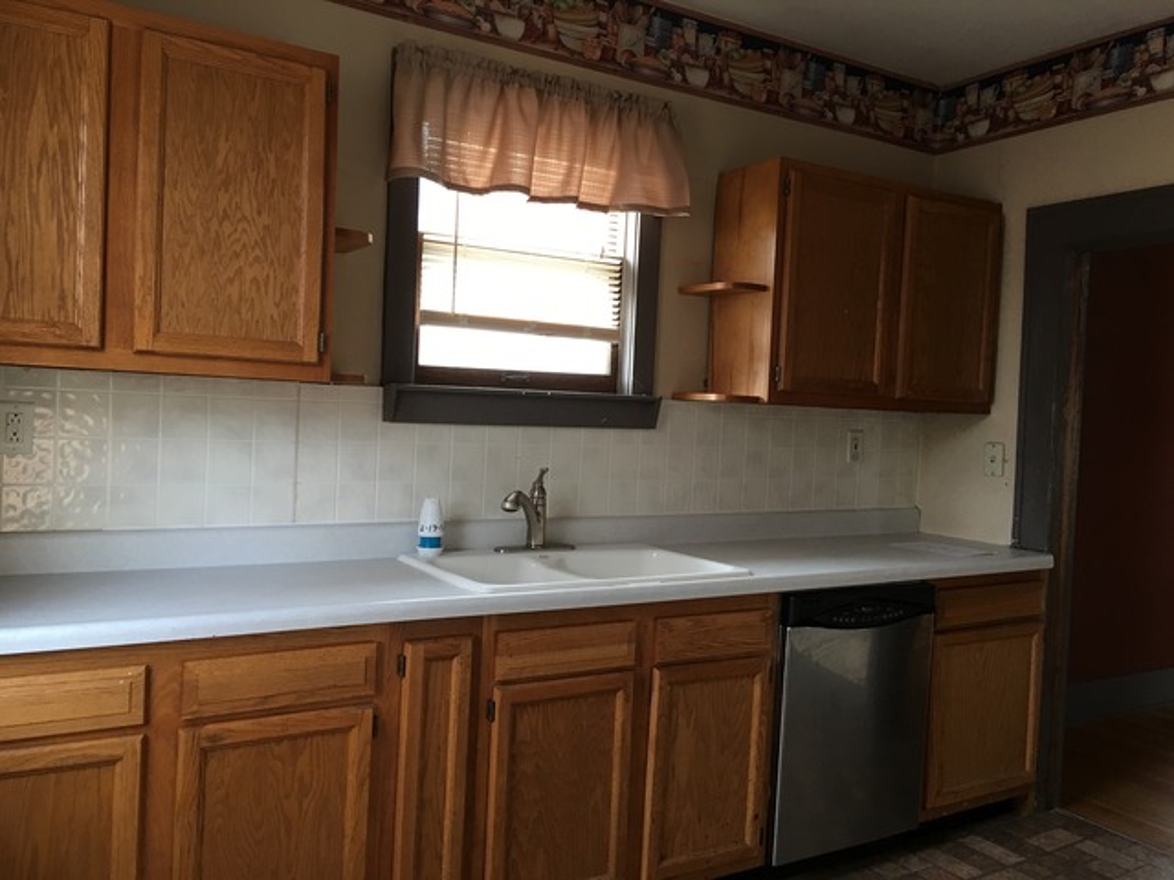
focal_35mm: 29
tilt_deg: -1.1
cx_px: 587
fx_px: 984
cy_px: 440
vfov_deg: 48.2
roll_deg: -3.1
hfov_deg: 61.7
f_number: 2.2
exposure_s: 1/15
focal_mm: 4.15
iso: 32
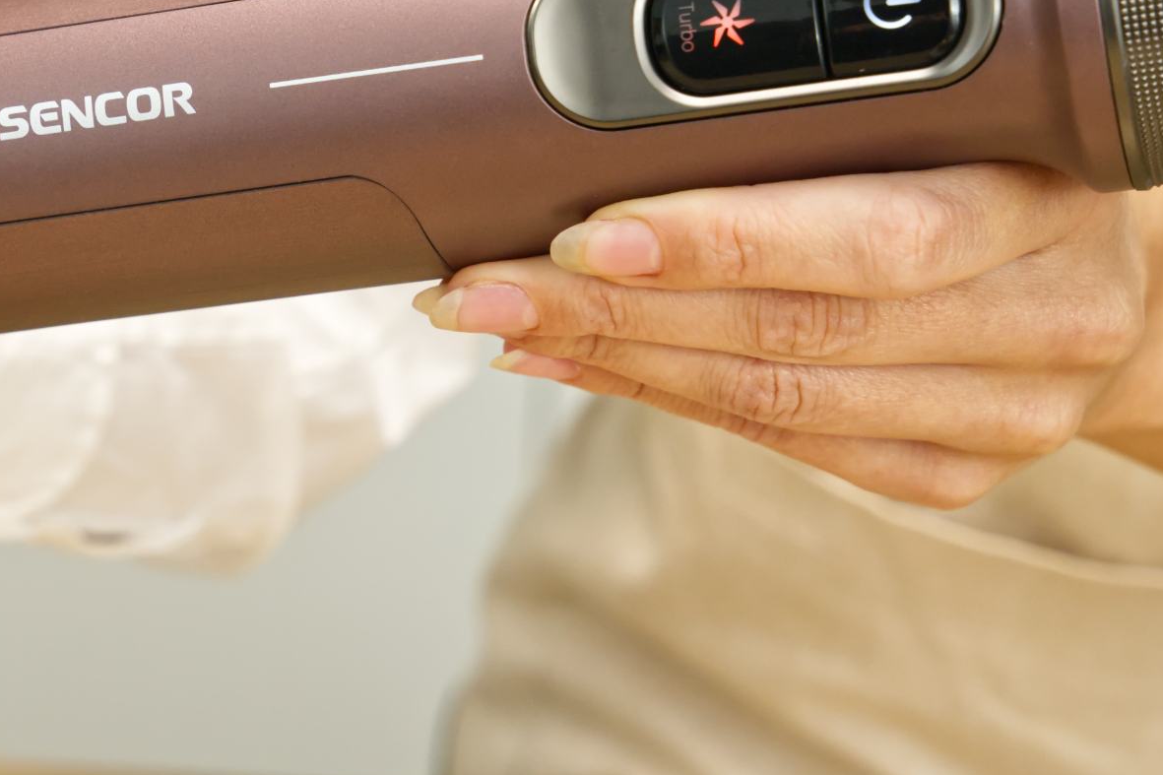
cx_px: 66
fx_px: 4168
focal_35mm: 129
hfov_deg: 15.7
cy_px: 178
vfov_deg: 10.6
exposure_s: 1/125
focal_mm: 50.8
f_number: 5.6
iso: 2000
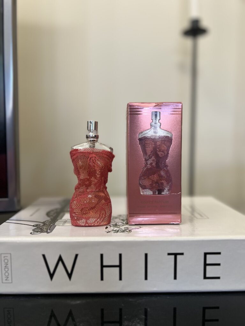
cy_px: 163
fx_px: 245
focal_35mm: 26
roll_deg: -0.1
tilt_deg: -4.8
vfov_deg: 67.3
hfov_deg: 53.1
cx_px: 122
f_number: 1.5
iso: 100
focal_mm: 5.7
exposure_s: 1/50
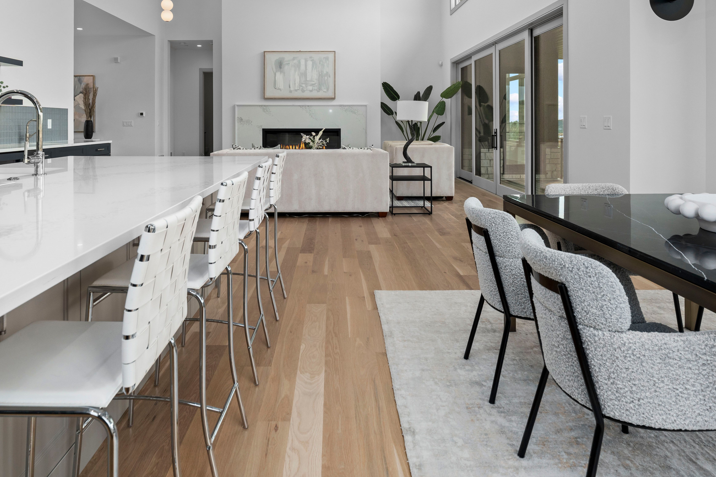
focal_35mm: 24
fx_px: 477
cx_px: 329
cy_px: 120
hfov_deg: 73.6
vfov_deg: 50.9
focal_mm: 16
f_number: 7.1
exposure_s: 1/40
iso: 640
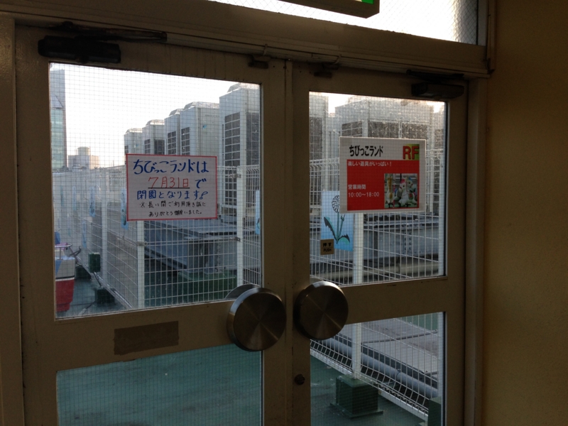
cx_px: 284
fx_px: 541
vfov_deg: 42.9
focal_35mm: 33
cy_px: 213
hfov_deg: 55.4
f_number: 2.4
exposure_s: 1/120
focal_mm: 4.12
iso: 64
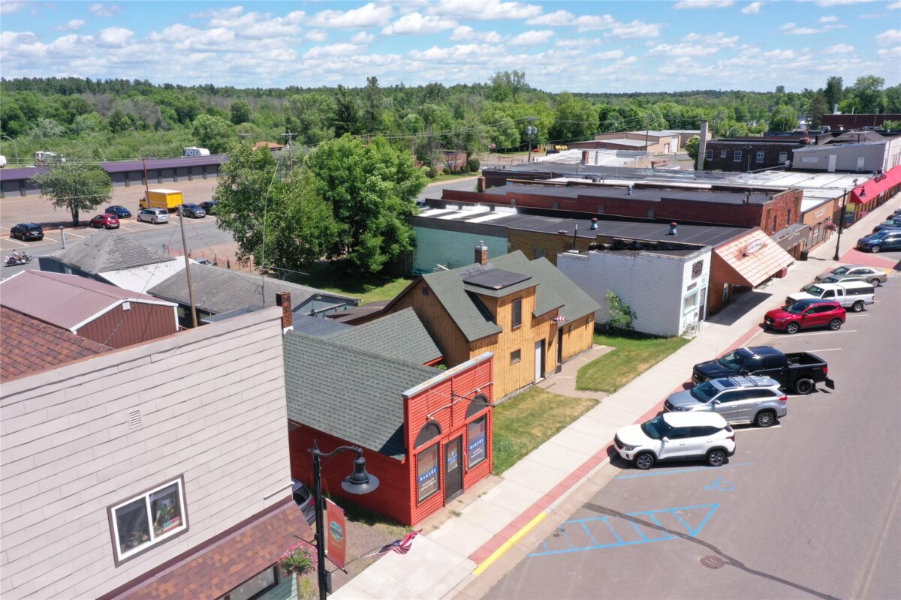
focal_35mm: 28
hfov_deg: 65.5
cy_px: 300
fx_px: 701
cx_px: 450
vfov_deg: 46.4
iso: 100
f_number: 10
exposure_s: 1/120
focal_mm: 10.26
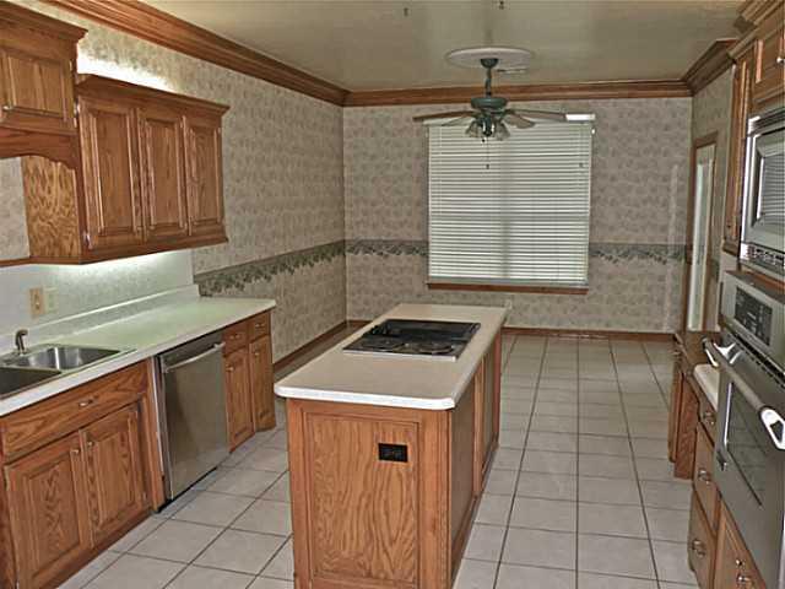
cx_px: 392
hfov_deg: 65.3
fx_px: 612
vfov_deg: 51.4
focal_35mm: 27
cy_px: 294
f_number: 2.8
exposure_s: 1/56.4
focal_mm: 4.7
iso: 82
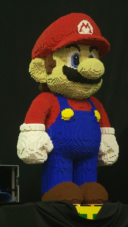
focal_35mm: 152
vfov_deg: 14.1
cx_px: 72
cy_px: 114
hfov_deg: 8.0
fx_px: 917
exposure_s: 1/2
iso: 80
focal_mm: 23.1
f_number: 3.2
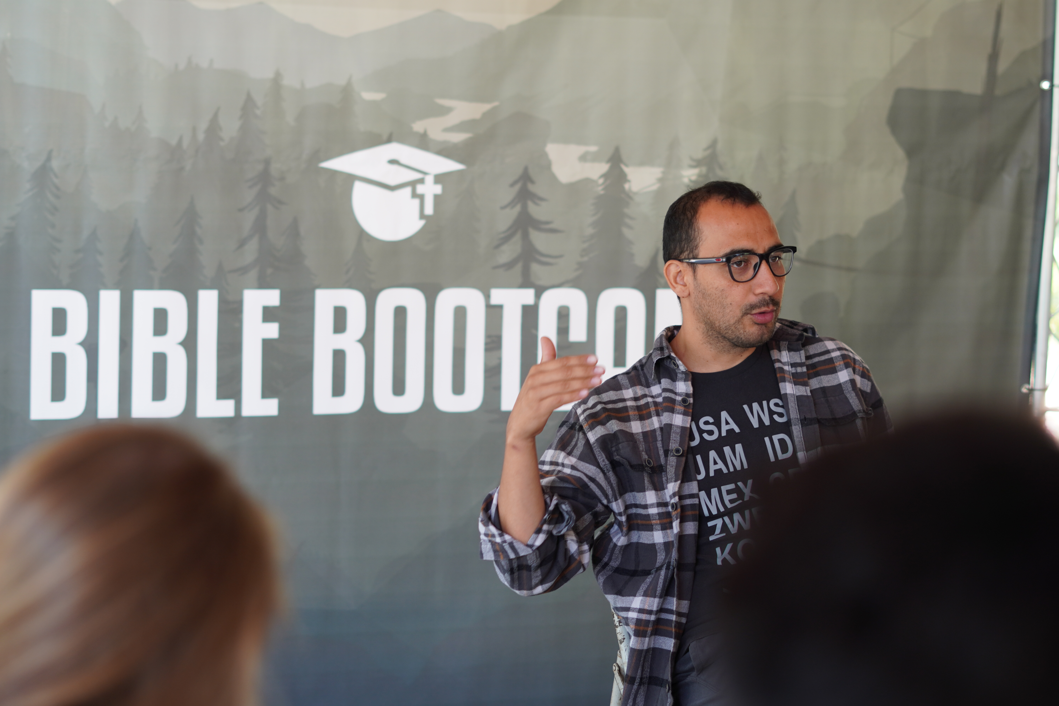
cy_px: 353
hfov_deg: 27.0
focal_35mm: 75
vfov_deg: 18.2
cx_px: 530
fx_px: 2206
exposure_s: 1/80
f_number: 2.2
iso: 125
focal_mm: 50
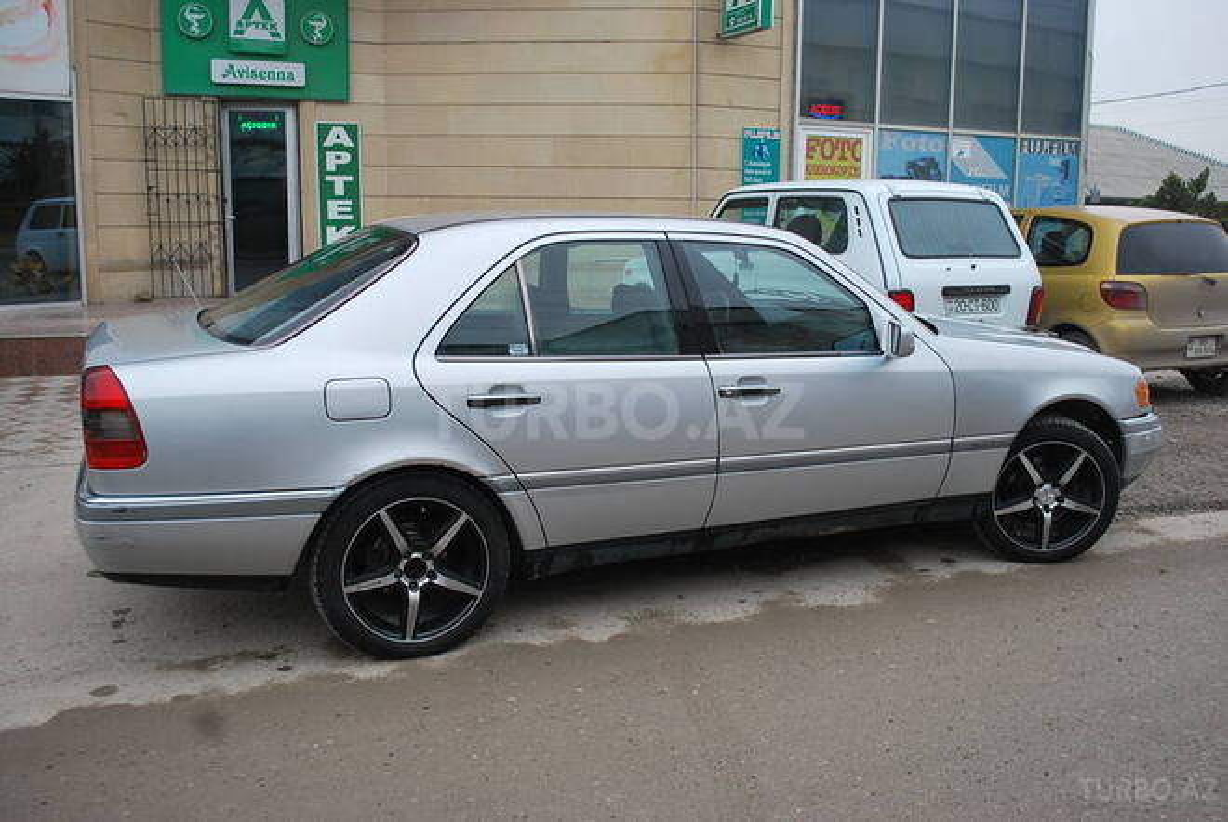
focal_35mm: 30
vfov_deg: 43.7
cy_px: 411
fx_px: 1025
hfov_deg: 61.9
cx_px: 614
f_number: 4
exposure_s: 1/60
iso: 200
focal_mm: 20
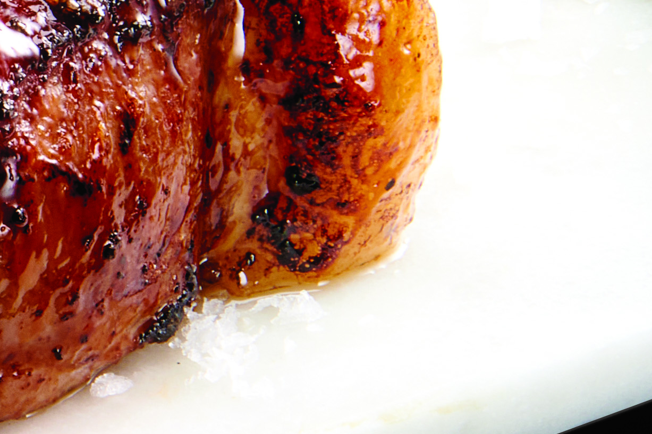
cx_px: -228
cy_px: 124
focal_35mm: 296
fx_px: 5360
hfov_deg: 6.9
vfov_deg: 4.6
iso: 200
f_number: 22
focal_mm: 45
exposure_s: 1/160
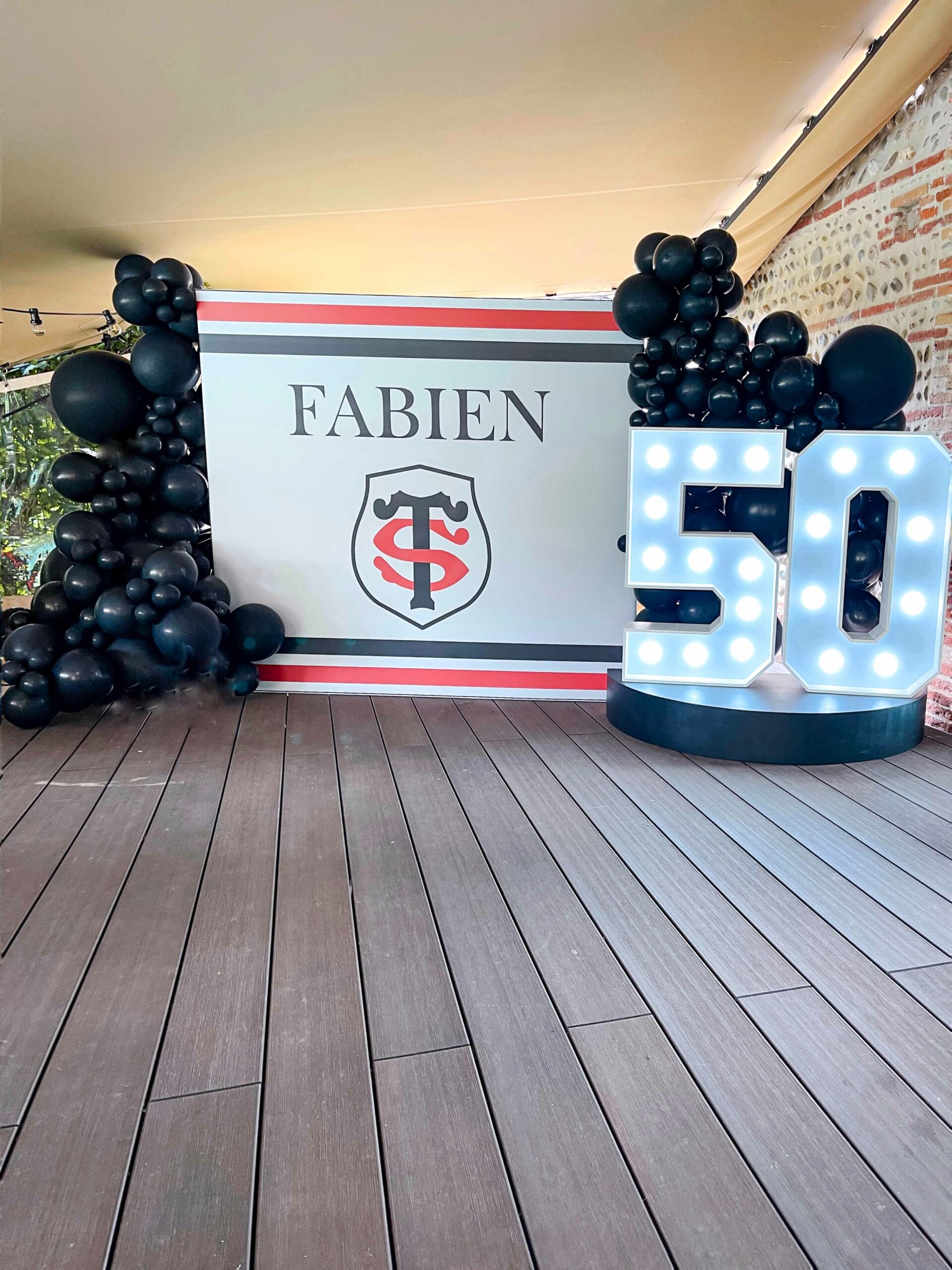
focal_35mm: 25
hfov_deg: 54.9
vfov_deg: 69.4
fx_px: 917
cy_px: 635
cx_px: 476
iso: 100
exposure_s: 1/50
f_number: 1.6
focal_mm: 5.1
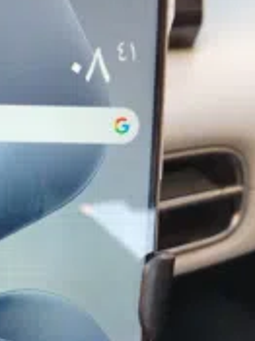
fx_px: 541
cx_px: 58
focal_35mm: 55
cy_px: 281
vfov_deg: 33.8
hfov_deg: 26.1
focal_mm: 5.25
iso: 219
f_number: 1.75
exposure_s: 1/50
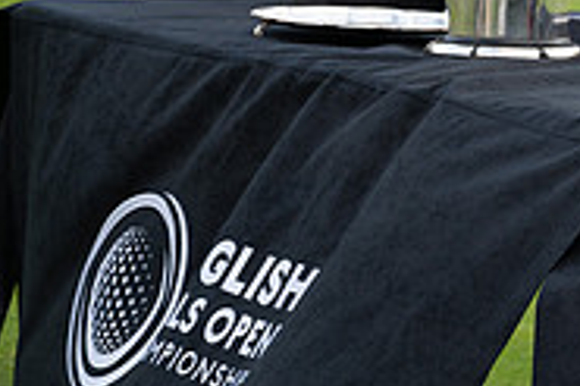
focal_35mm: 219
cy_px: -204
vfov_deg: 6.2
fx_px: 3525
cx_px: 881
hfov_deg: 9.2
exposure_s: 1/250
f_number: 5.6
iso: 400
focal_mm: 70
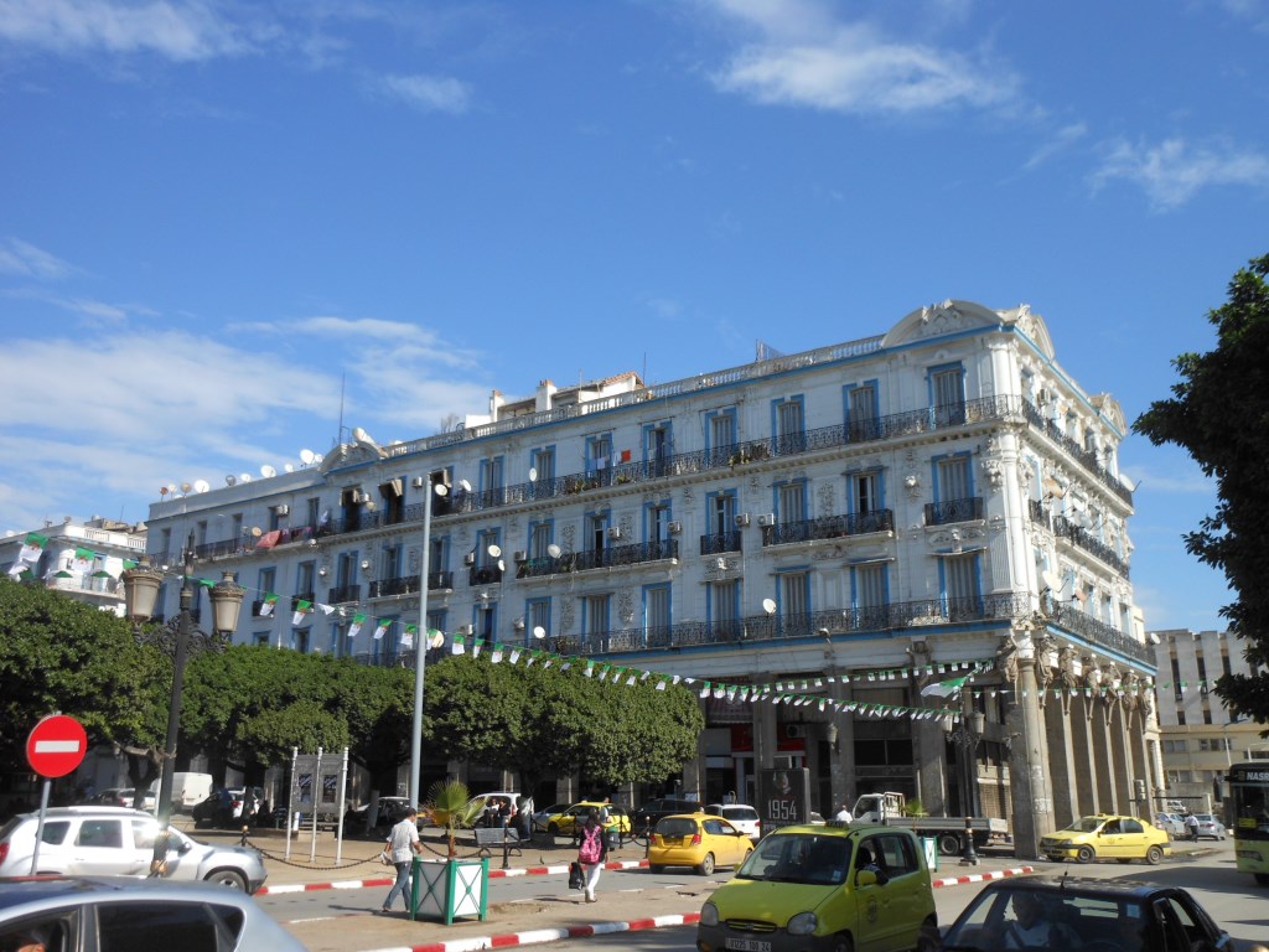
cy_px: 476
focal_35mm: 33
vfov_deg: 42.9
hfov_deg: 55.4
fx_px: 1210
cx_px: 634
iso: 80
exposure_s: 1/800
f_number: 4
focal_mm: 5.9
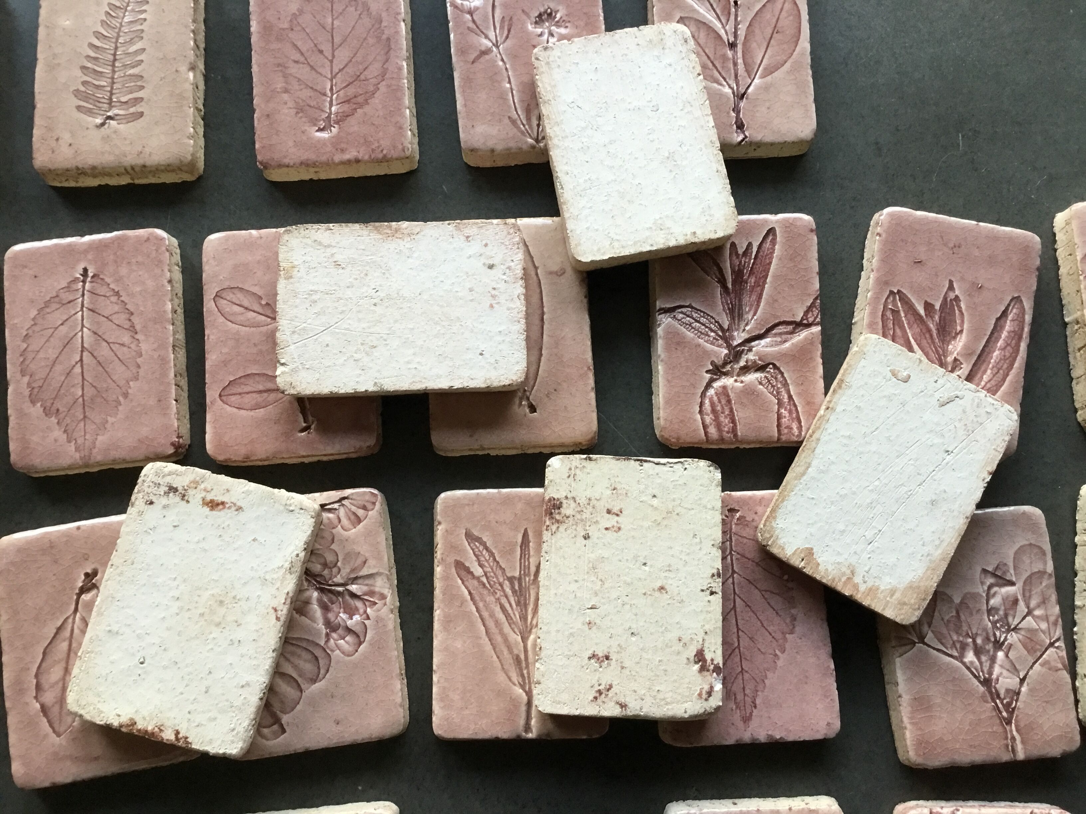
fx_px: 973
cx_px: 543
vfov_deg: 45.4
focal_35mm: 31
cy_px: 407
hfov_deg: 58.4
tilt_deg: -79.1
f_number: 2.4
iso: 64
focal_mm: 3.3
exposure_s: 1/33
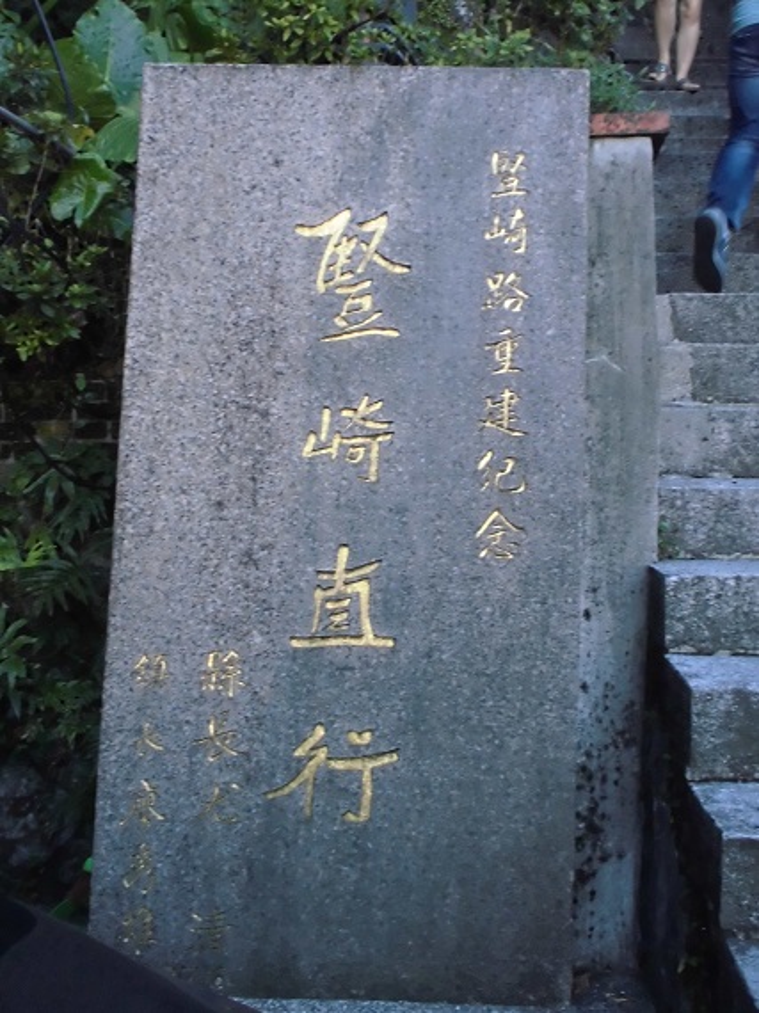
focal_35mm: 44
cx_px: 380
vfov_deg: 43.0
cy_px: 506
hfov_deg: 32.9
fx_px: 1287
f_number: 4.2
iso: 400
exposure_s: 1/60
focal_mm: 7.9
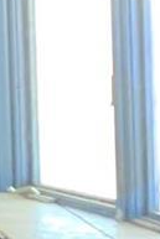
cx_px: -579
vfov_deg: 9.1
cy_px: -48
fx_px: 1491
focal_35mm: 224
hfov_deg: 5.1
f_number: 1.8
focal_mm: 4.25
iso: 400
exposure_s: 1/43
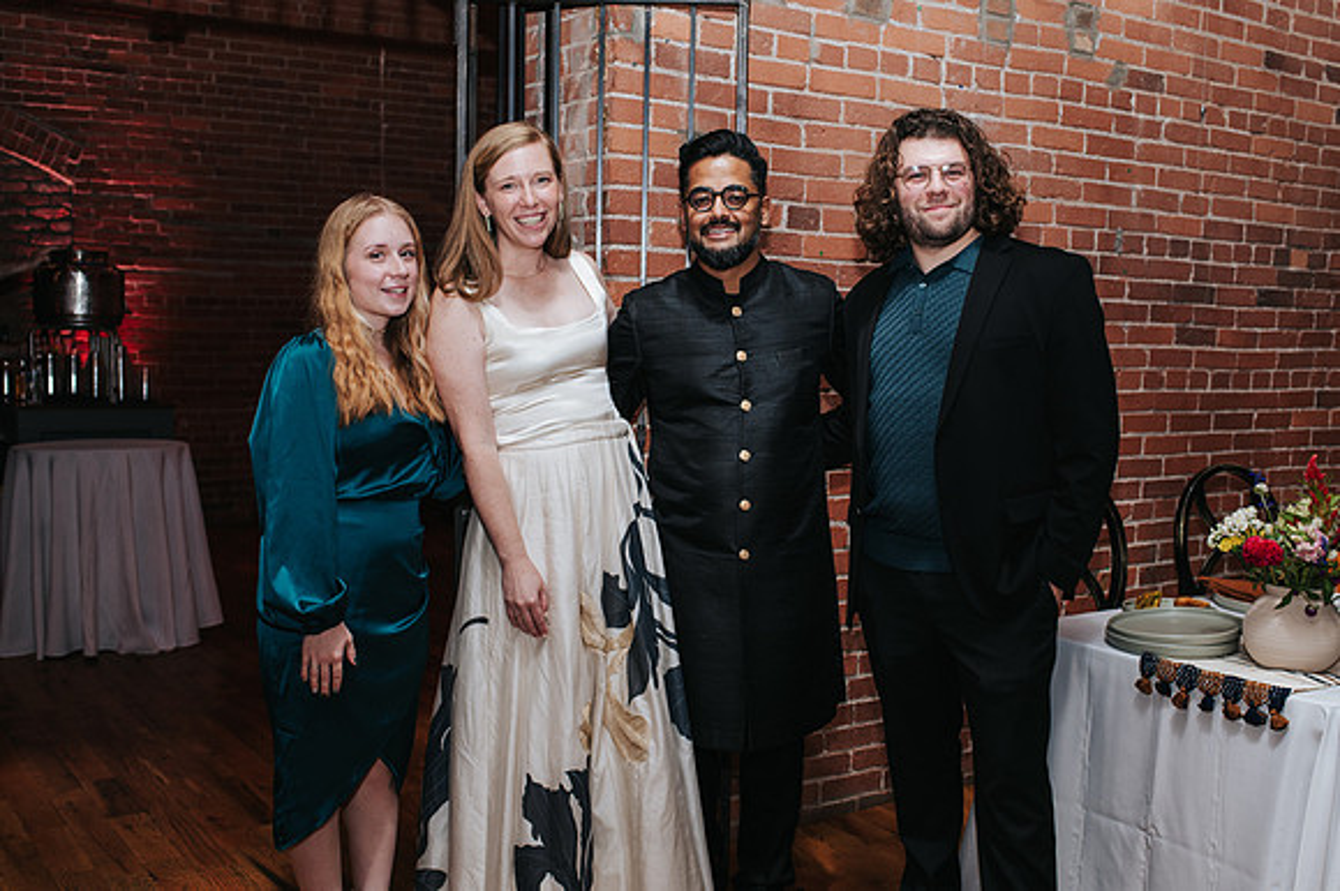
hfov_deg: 49.3
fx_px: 1461
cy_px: 482
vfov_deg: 33.9
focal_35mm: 39
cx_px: 699
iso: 800
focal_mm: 35
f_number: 4
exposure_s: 1/200
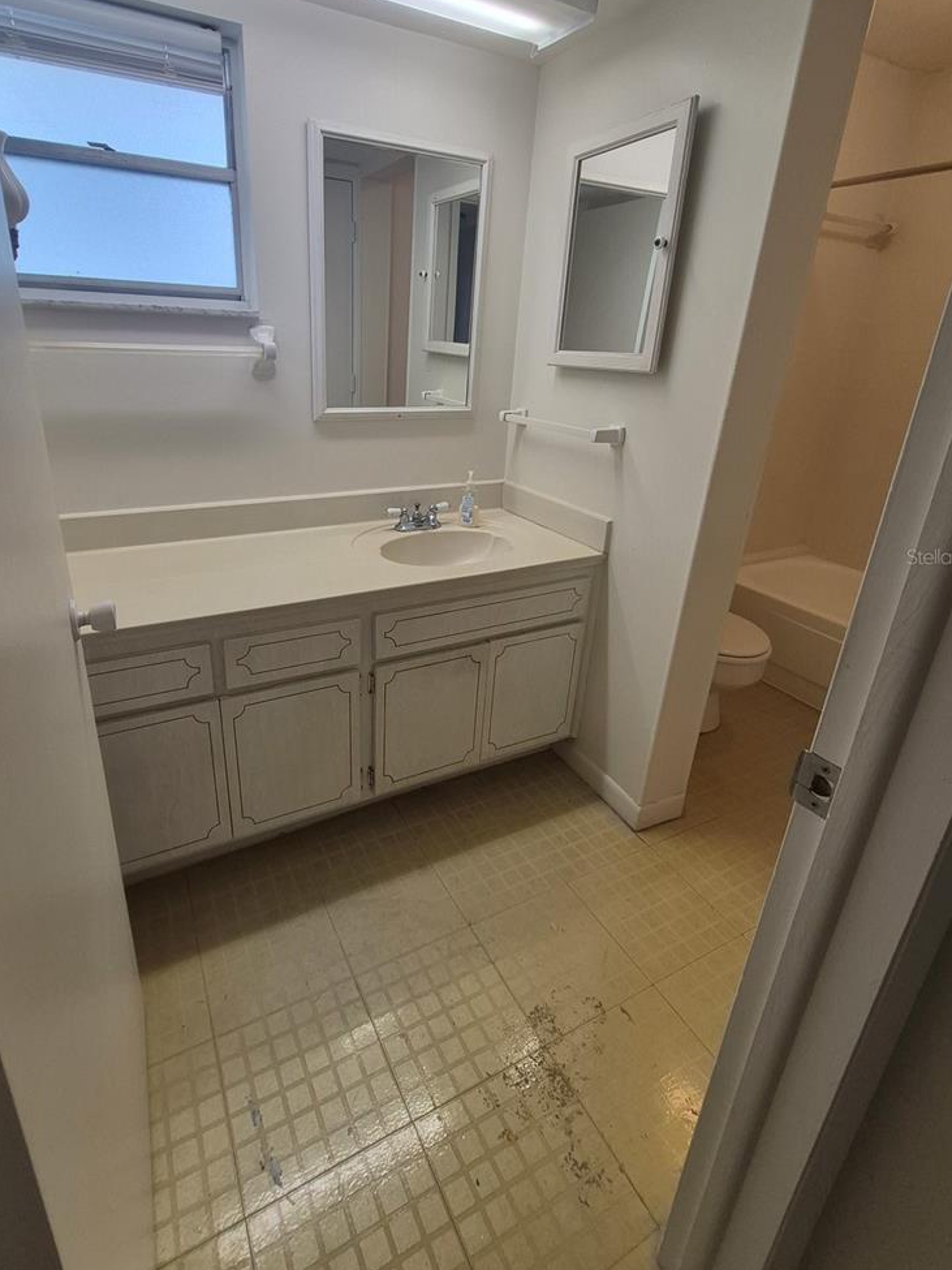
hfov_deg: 77.7
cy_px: 556
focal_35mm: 16
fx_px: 587
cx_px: 413
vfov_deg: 94.0
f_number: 2.2
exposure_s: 1/120
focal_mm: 1.74
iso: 80
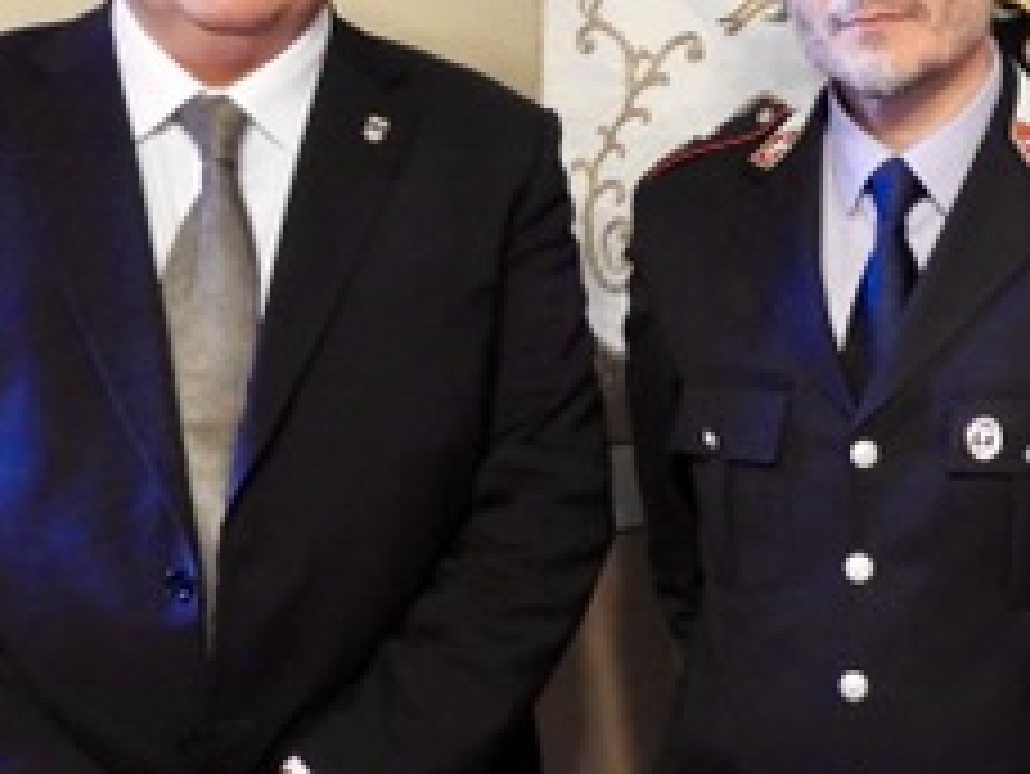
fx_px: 1995
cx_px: 904
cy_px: 108
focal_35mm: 67
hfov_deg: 28.0
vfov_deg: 21.6
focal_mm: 4.3
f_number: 3.3
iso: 640
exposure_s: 1/8
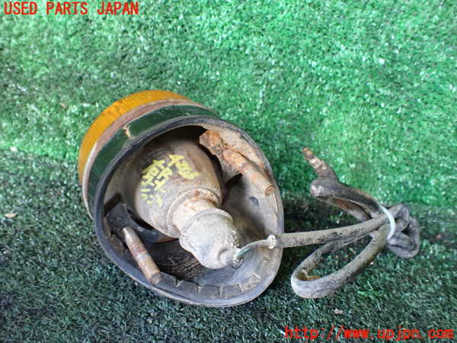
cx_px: 228
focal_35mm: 30
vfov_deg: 46.8
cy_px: 172
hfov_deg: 60.0
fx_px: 396
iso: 800
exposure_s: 1/60
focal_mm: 5.4
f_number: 2.3
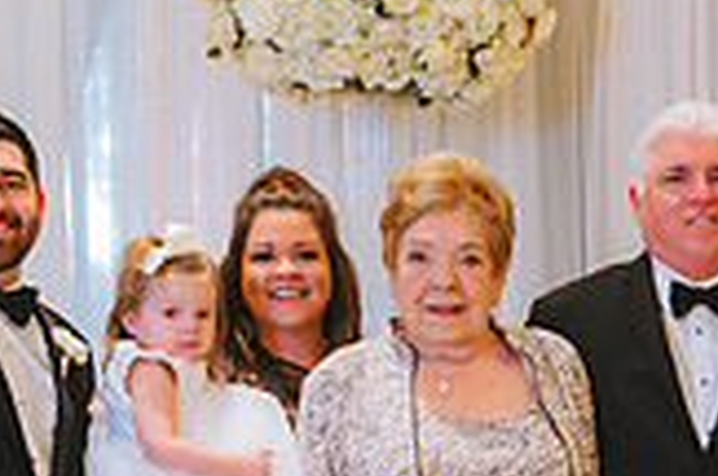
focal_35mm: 125
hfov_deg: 15.6
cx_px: 945
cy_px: 523
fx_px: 2488
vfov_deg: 10.8
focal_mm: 31
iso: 2000
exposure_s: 1/200
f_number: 4
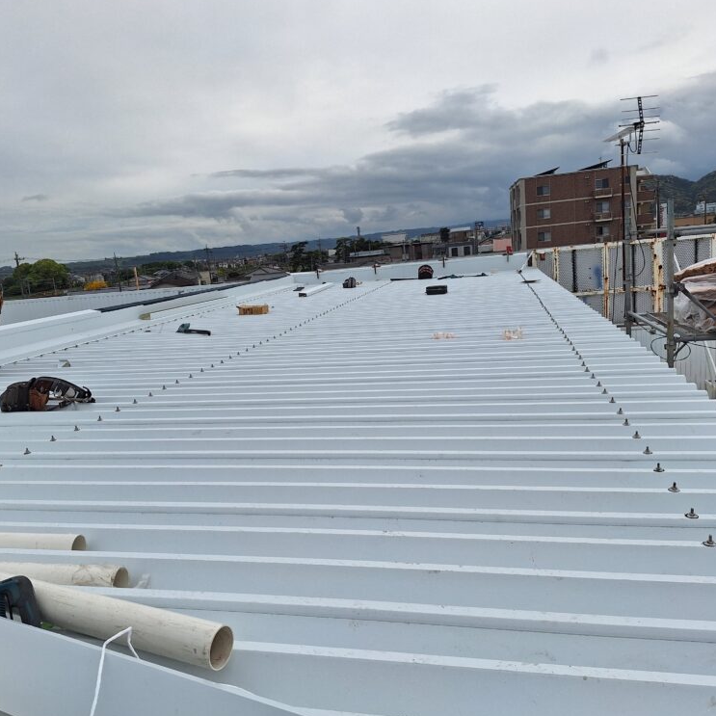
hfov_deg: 57.1
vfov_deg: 57.3
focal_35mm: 28
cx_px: 305
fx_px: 655
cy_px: 357
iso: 40
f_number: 1.8
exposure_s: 1/2809
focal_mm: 5.54
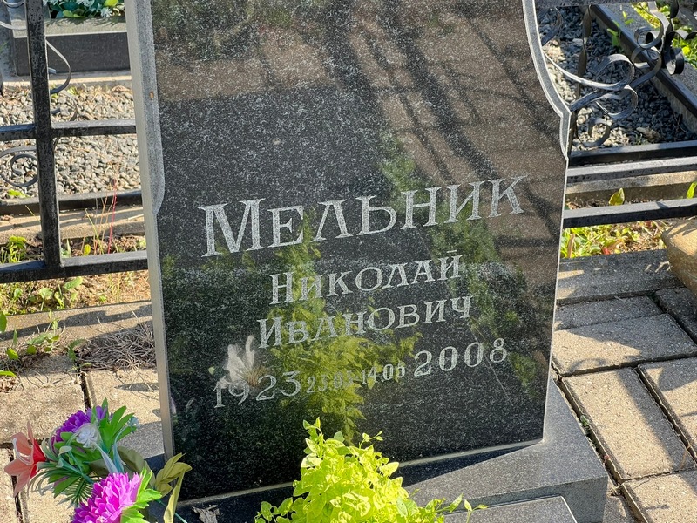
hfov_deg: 25.3
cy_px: 262
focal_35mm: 77
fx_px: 1550
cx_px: 348
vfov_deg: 19.1
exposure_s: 1/121
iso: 40
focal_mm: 9
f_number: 2.8
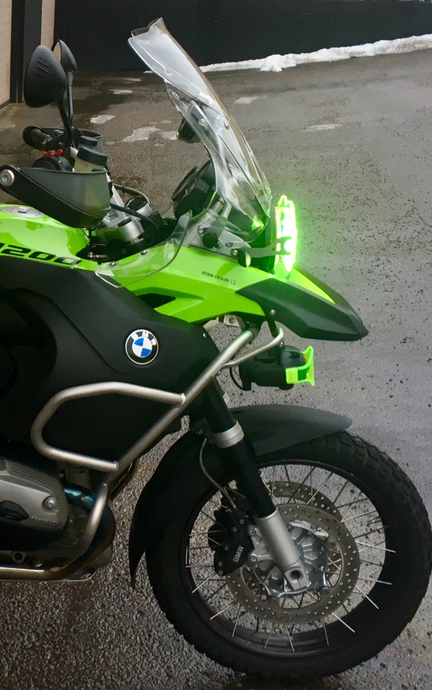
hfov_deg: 22.1
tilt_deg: -18.6
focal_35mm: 56
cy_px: 344
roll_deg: +0.9
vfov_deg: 36.3
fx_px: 1054
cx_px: -22
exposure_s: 1/33
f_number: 2.2
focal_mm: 4.15
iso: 25
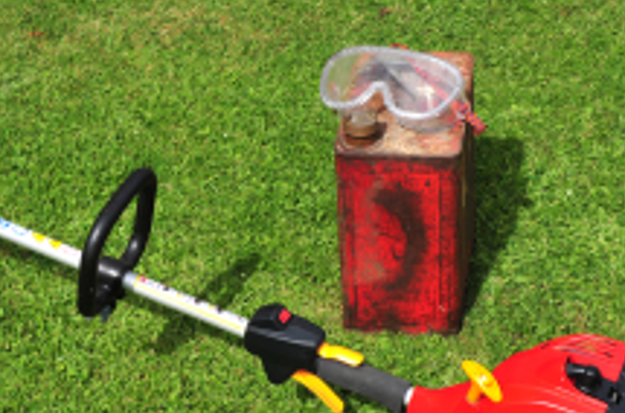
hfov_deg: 21.2
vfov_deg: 14.3
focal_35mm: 95
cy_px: 204
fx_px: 1644
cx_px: 115
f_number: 10
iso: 200
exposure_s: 1/400
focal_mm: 48
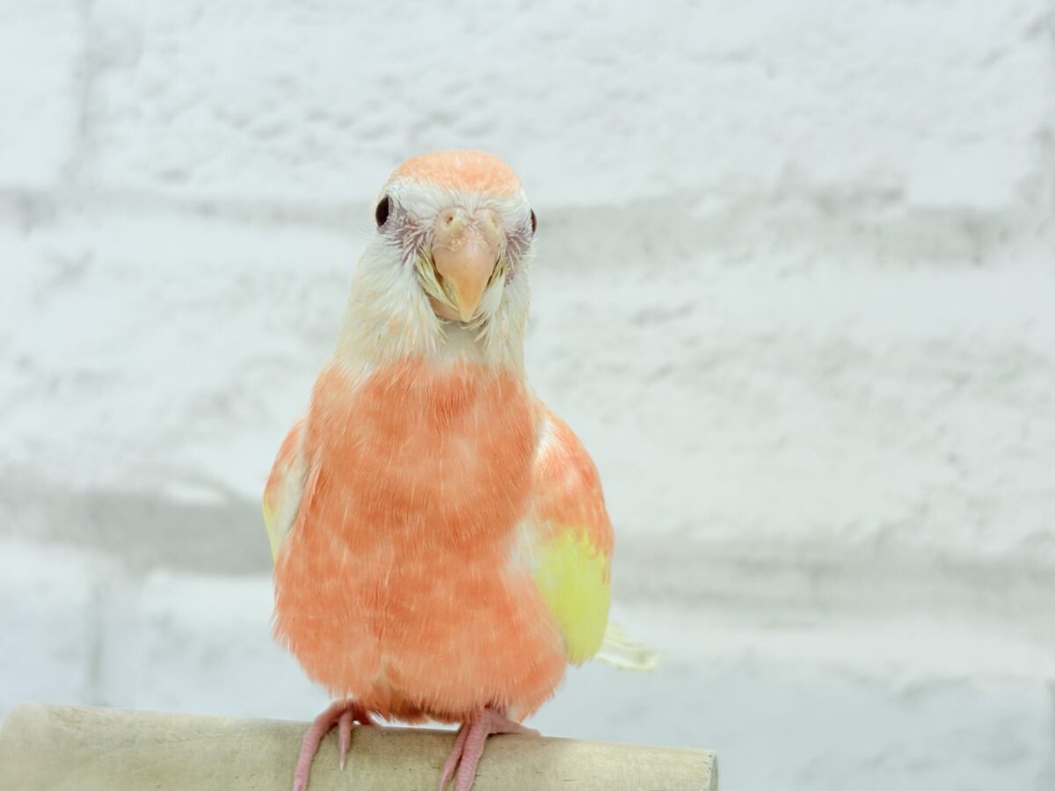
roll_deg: -2.4
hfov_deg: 36.8
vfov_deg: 28.0
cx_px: 528
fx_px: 1585
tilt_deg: -0.9
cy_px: 396
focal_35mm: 52
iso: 32
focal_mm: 5.96
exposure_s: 1/50
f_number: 1.6
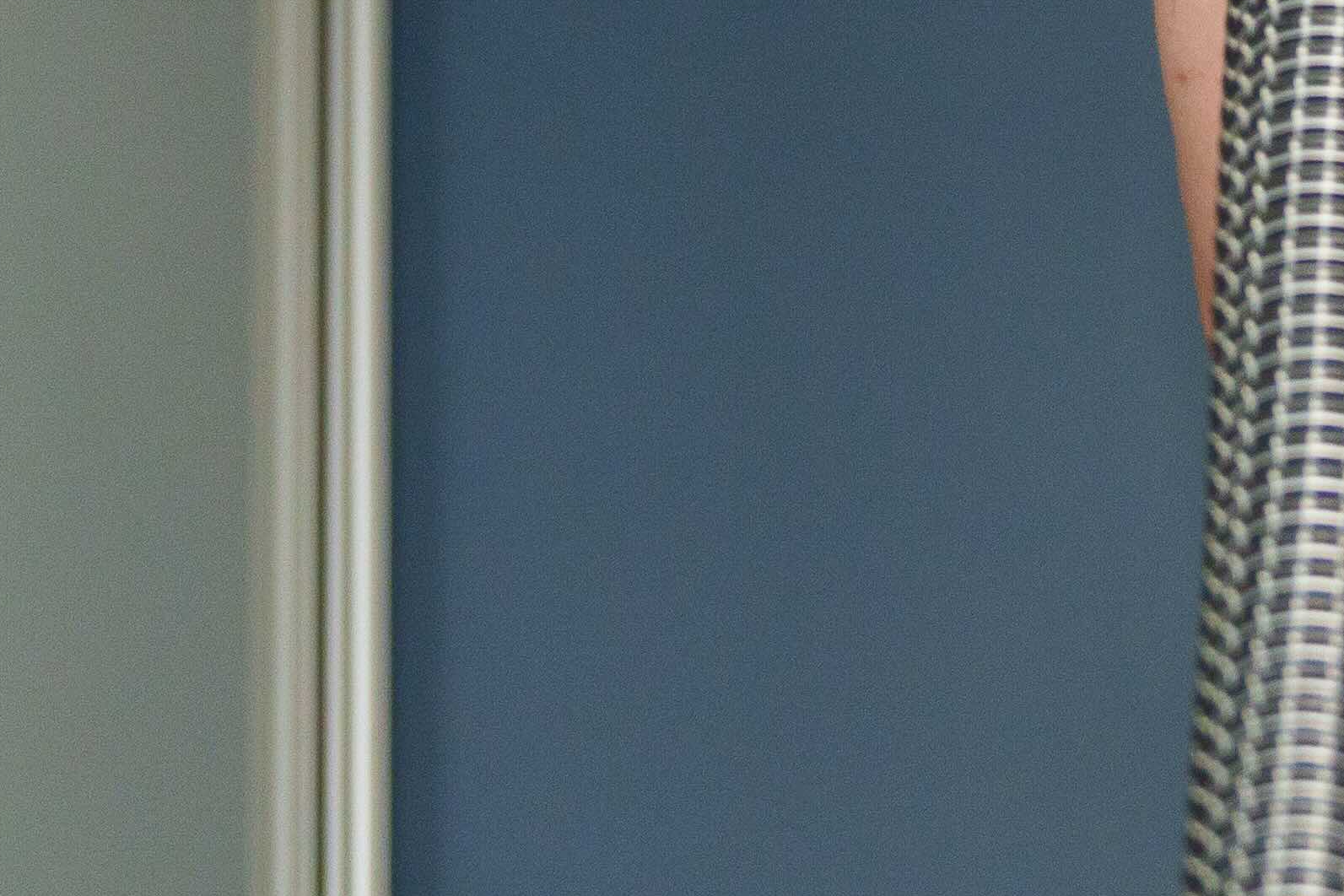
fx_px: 6570
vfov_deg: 7.6
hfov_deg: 11.1
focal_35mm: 176
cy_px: -715
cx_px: 2119
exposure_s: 1/125
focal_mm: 40
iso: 800
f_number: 2.8
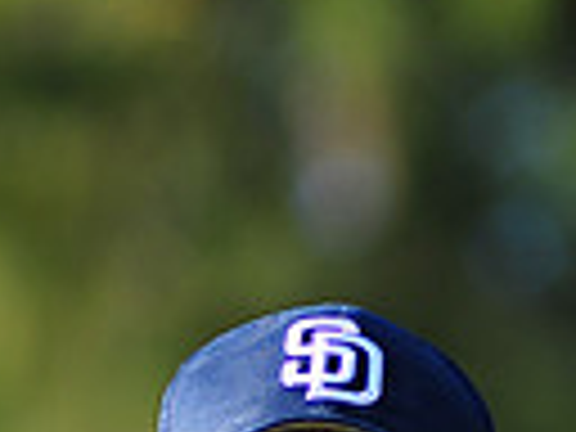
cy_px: 837
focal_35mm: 781
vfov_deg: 1.9
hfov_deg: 2.5
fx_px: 12996
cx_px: 441
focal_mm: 180
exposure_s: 1/1000
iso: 200
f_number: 3.5
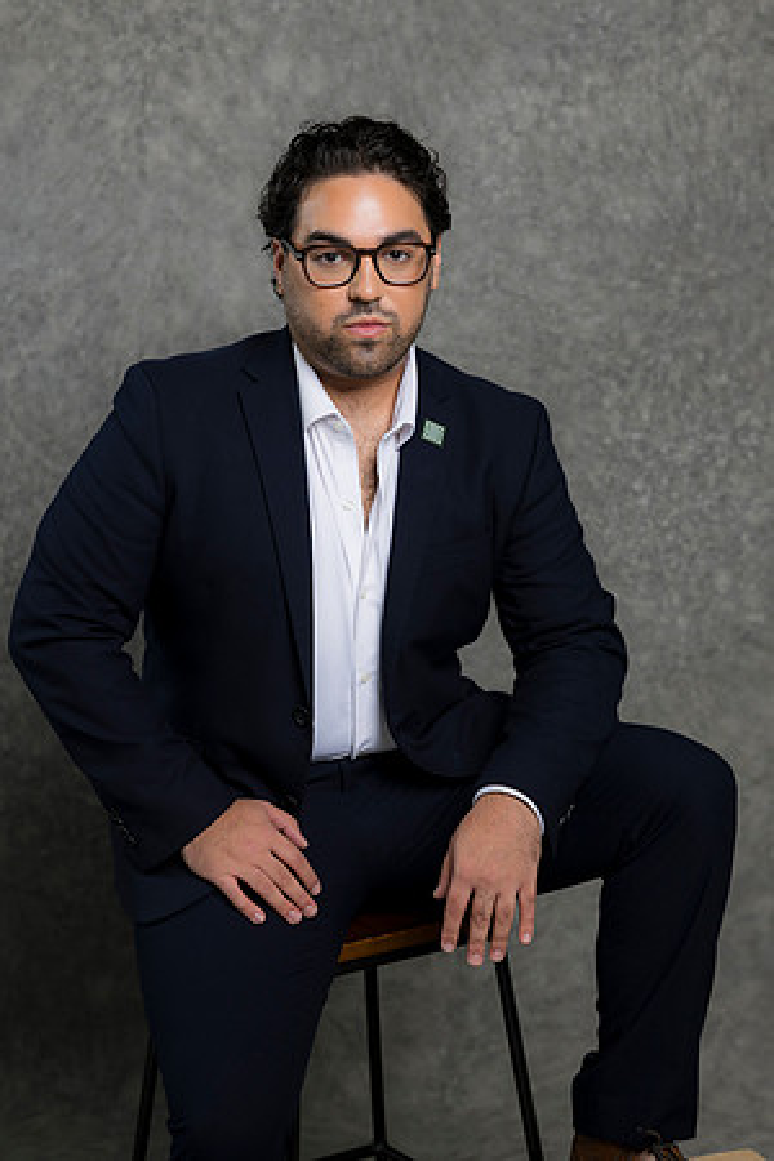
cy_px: 580
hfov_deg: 16.1
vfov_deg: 23.9
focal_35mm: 85
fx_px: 2741
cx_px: 387
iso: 125
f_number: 5
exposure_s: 1/200
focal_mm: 85
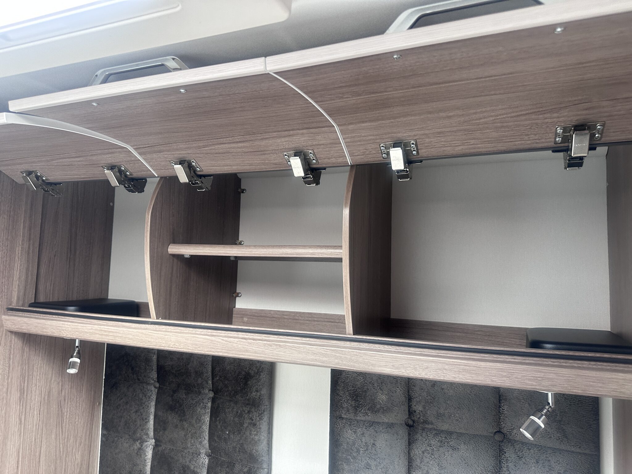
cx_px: 316
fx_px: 438
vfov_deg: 56.8
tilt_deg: +5.3
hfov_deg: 71.6
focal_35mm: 24
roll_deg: -1.2
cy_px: 237
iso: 250
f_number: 1.78
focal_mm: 6.86
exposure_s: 1/113
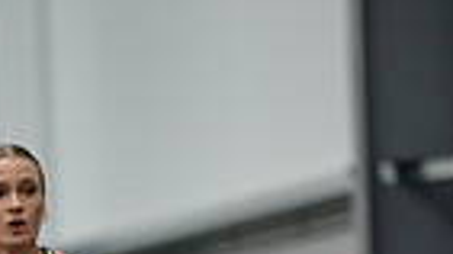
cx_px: -19
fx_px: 12024
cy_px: 614
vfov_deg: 1.2
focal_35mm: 1002
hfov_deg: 2.2
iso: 4000
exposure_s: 1/500
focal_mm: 300
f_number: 2.8
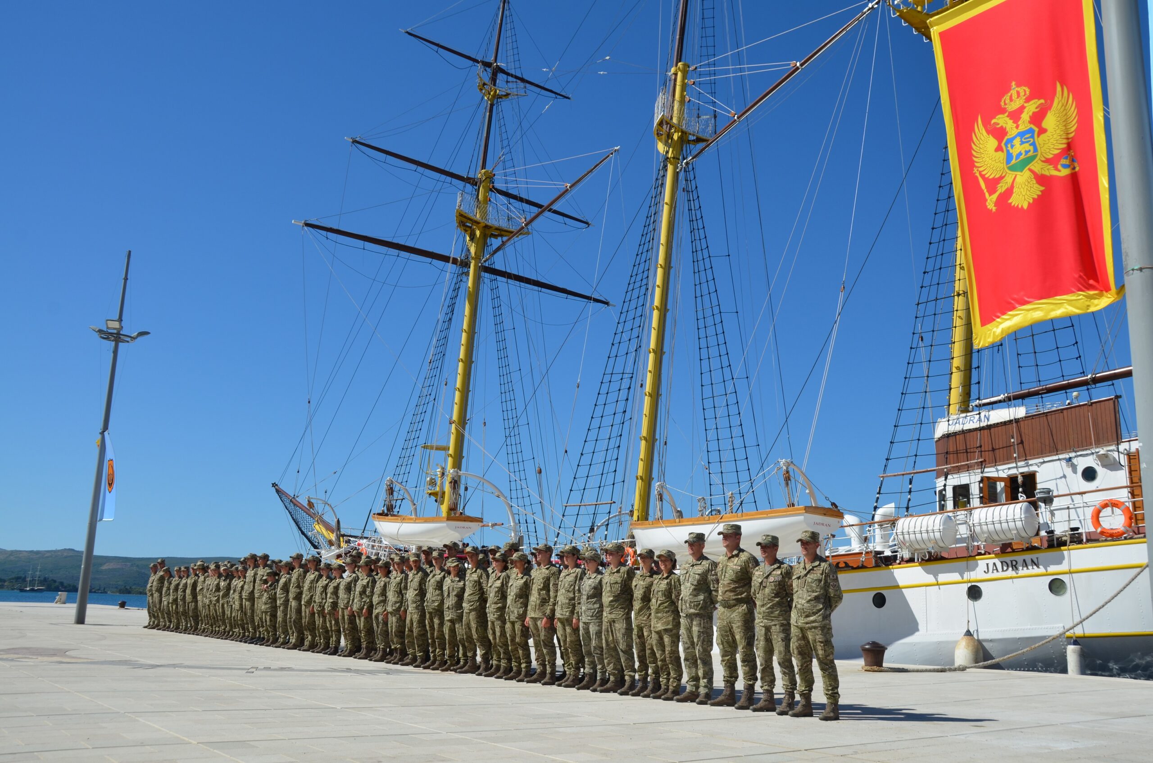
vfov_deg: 43.4
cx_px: 576
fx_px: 959
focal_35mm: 30
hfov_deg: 62.0
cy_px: 382
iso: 100
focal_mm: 20
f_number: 9
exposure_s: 1/320
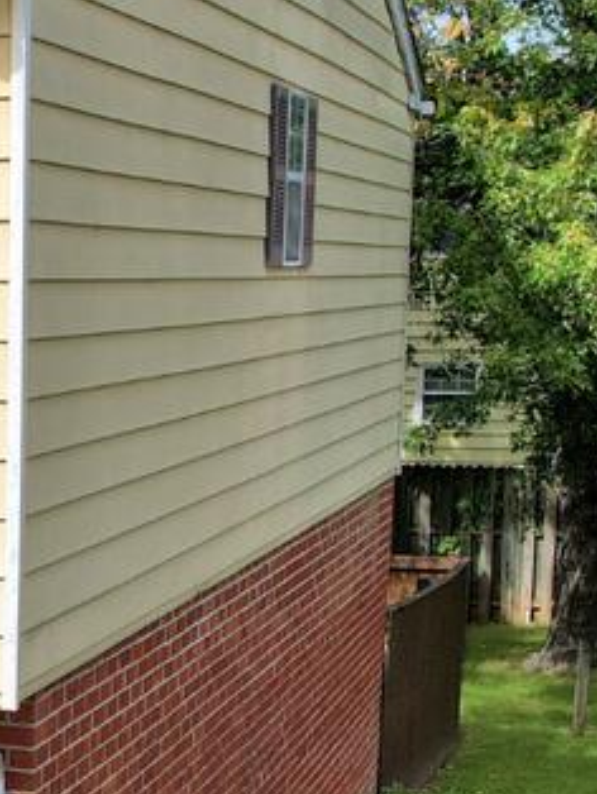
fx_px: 2228
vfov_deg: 19.9
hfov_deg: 13.9
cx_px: -405
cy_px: 685
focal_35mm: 97
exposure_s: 1/2500
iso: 110
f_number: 2.8
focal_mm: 8.38
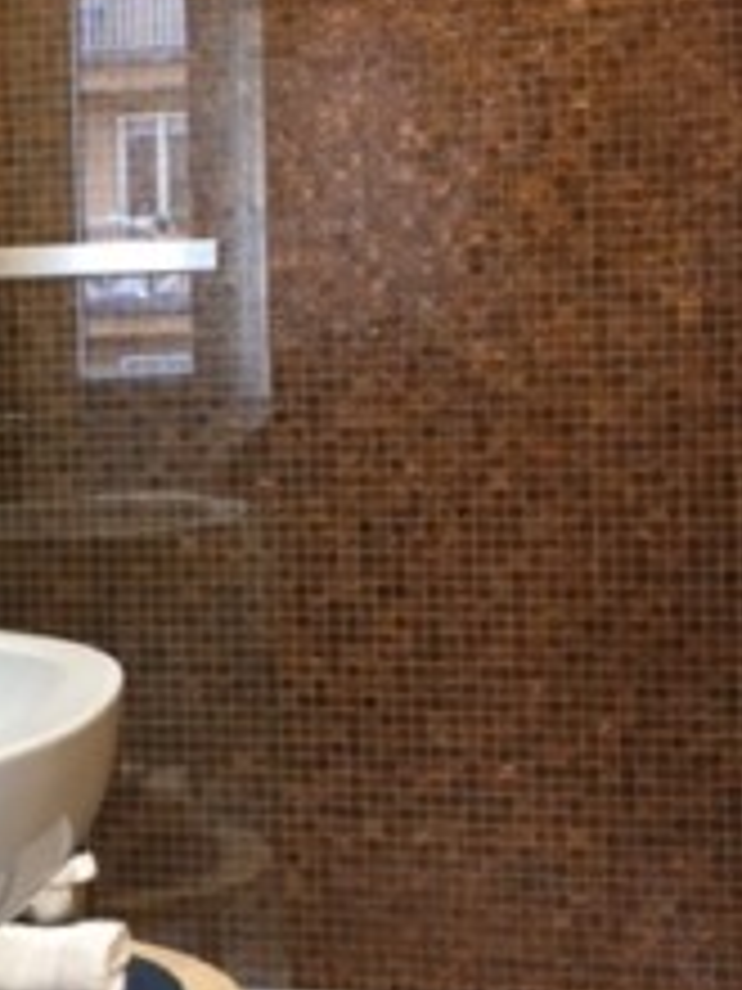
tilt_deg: -0.5
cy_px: 414
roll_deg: +0.9
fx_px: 1886
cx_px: -97
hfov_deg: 21.0
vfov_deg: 29.3
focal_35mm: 66
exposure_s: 1/33
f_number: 2.2
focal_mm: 4.15
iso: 125
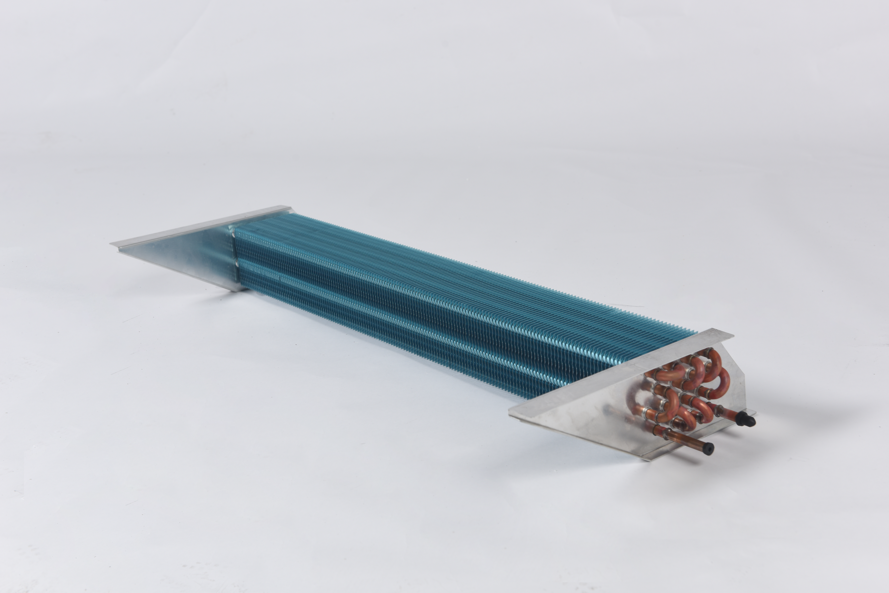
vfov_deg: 26.0
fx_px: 1284
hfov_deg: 38.2
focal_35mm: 52
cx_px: 444
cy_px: 296
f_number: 8
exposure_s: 1/80
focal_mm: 52
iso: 160
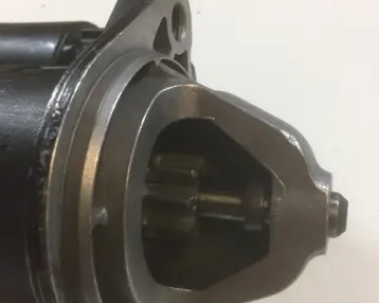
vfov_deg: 39.1
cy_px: 163
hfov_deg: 48.0
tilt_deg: -48.2
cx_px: 190
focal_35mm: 38
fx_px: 426
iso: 125
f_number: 2.2
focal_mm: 4.15
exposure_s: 1/33
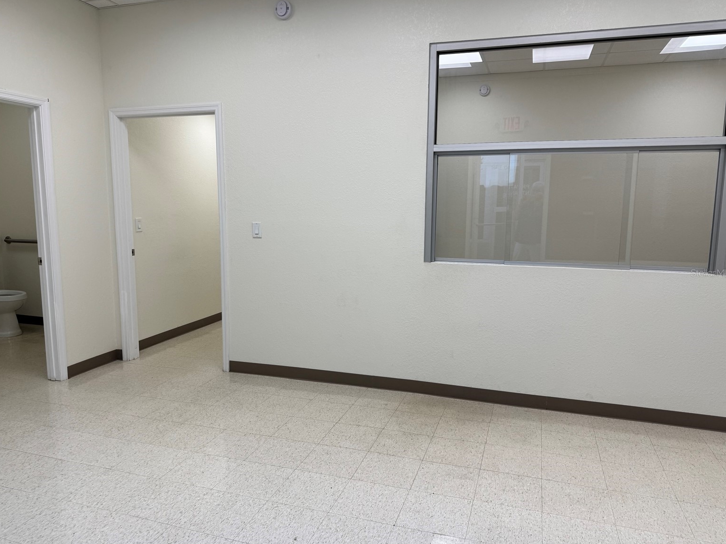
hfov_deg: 69.4
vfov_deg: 54.9
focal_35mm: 25
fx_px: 524
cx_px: 357
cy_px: 272
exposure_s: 1/433
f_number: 1.78
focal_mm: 6.76
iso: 80
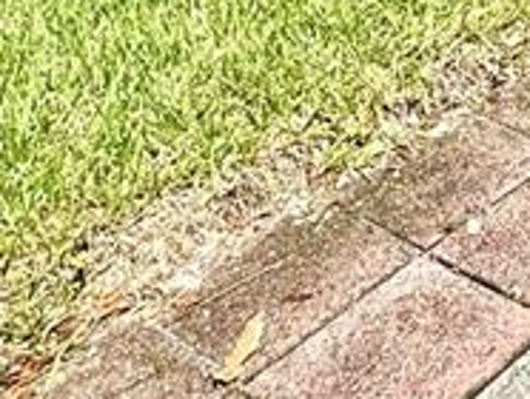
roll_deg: -1.3
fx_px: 1180
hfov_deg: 19.8
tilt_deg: +1.8
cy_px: -530
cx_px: 909
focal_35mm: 77
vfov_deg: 14.0
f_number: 2.2
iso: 50
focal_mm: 2.22
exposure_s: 1/1848
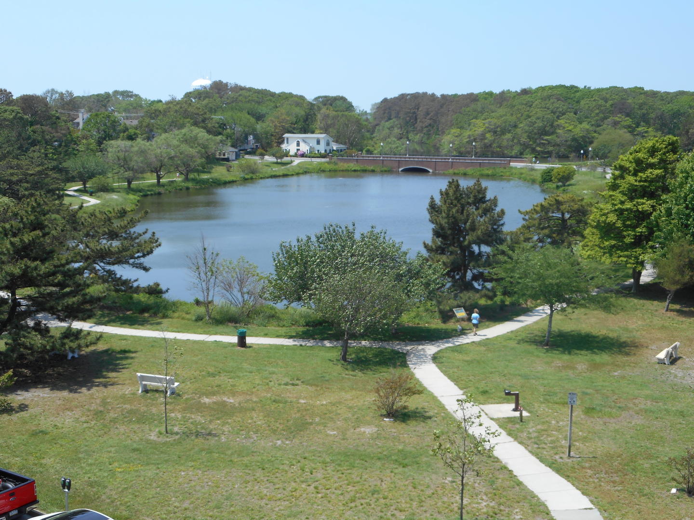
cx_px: 347
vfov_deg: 32.9
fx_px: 882
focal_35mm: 44
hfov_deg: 42.9
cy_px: 260
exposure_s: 1/320
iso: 80
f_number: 4.7
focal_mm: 7.9
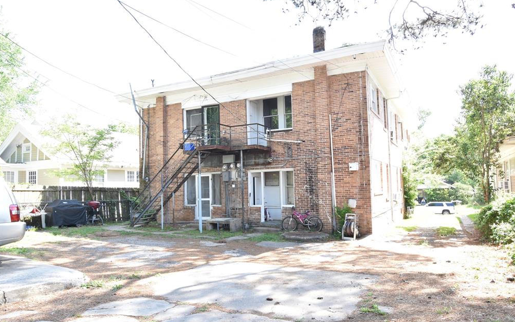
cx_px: 259
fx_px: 330
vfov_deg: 52.0
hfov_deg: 75.9
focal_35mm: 24
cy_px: 168
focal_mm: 15
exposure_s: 1/30
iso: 500
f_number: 13
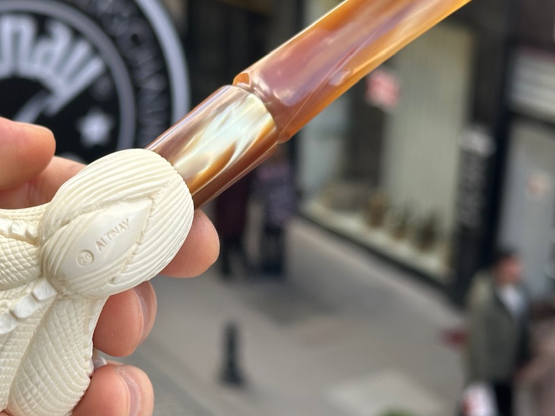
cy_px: 220
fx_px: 1234
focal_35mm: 77
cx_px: 168
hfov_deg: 25.2
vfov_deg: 19.1
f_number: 1.78
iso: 64
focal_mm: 6.86
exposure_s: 1/373
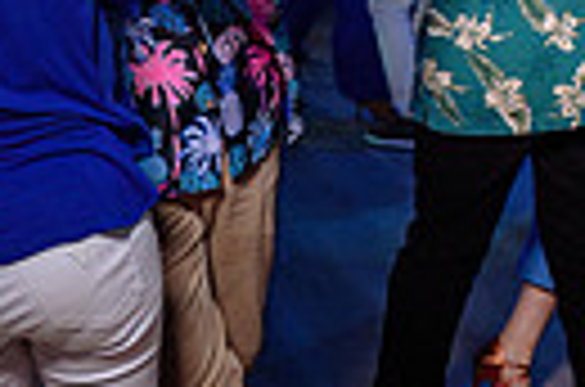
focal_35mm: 125
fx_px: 2026
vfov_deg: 10.9
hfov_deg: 16.1
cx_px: 578
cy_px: 94
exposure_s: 1/80
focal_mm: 24
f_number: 4.5
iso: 800
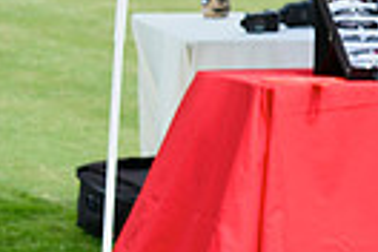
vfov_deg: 3.5
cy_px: 53
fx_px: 4137
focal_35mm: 394
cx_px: 776
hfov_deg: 5.1
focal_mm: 90
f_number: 5
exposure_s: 1/1250
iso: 400
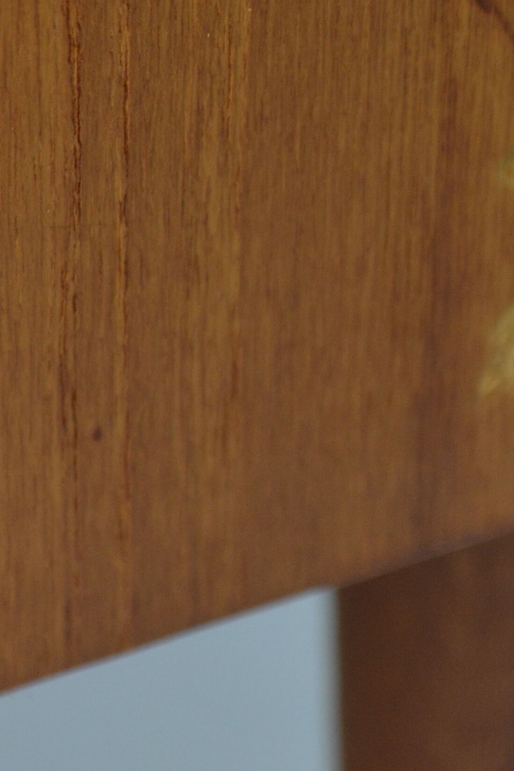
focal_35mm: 327
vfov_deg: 6.3
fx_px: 7004
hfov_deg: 4.2
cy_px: 218
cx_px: 569
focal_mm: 78
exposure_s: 1/60
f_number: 5
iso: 640
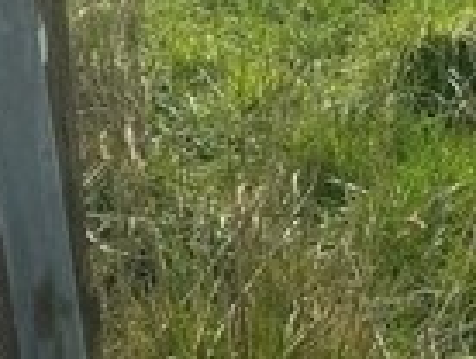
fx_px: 1529
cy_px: -83
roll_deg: +0.8
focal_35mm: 111
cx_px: 973
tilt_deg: -11.4
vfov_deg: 13.0
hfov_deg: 14.5
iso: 80
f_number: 1.78
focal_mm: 6.86
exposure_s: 1/2252
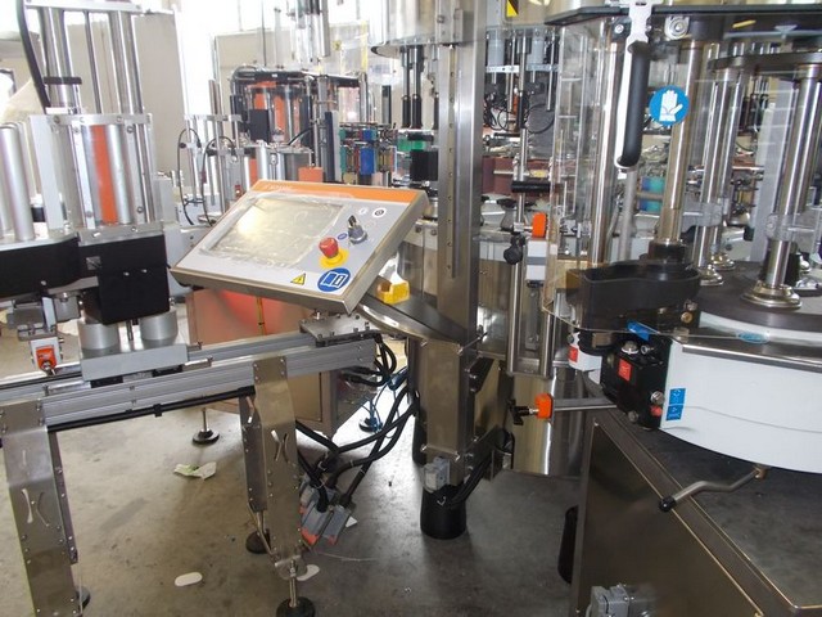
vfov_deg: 53.1
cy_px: 308
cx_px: 411
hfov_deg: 67.3
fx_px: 617
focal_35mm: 26
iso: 200
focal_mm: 4.6
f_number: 3.2
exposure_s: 1/25
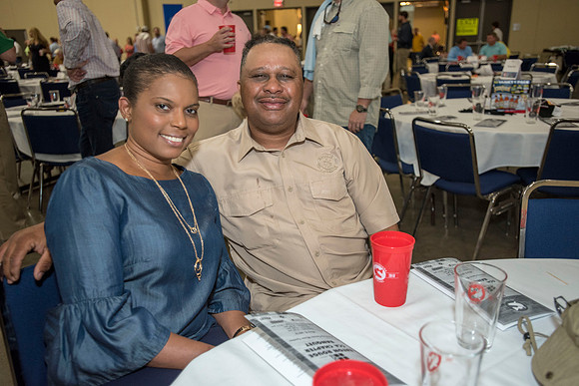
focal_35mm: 30
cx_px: 290
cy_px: 193
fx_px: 483
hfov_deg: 61.9
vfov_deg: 43.6
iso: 1250
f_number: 2.8
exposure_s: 1/200
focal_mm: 30
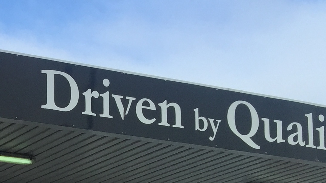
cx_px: -162
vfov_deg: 11.0
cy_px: 335
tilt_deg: +3.8
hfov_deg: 18.6
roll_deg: -2.3
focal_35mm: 102
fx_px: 882
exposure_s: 1/1412
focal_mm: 4.15
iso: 32
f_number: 2.2
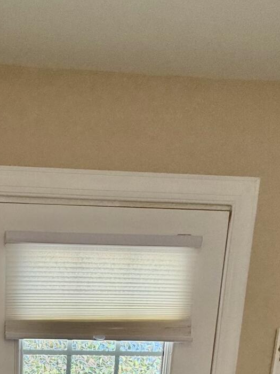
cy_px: 508
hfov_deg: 32.0
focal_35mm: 40
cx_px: -23
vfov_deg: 32.4
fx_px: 431
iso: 50
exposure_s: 1/218
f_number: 2.2
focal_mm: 2.22
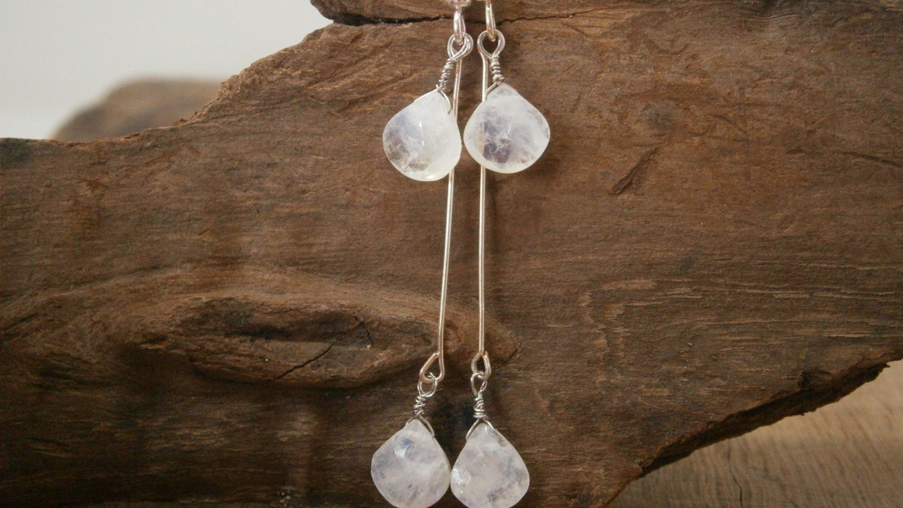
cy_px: 193
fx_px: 1245
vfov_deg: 23.0
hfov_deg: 39.9
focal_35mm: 52
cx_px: 458
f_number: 3.4
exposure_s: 1/250
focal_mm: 8.3
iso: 500
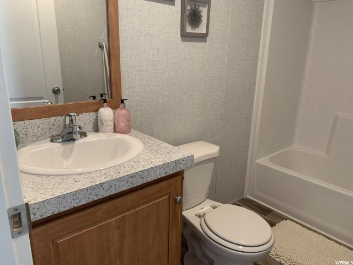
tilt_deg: -15.1
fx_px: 265
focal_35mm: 26
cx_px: 176
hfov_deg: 67.3
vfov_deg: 53.1
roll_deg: -1.9
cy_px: 132
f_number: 1.8
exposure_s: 1/60
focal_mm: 4.25
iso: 125
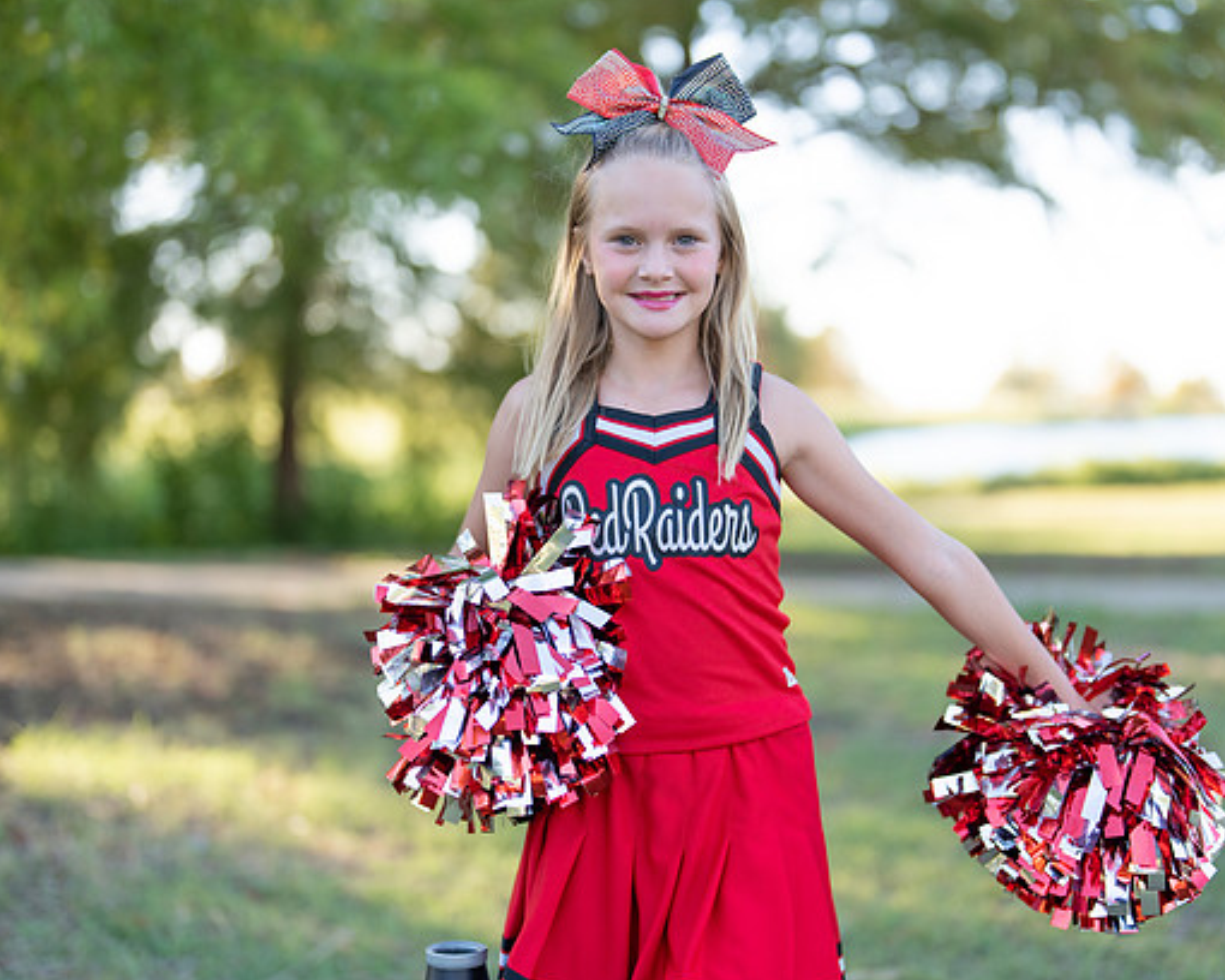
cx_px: 668
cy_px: 488
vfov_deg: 26.2
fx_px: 2103
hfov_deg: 32.5
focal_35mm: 58
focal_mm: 50
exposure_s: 1/1000
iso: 100
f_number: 1.2
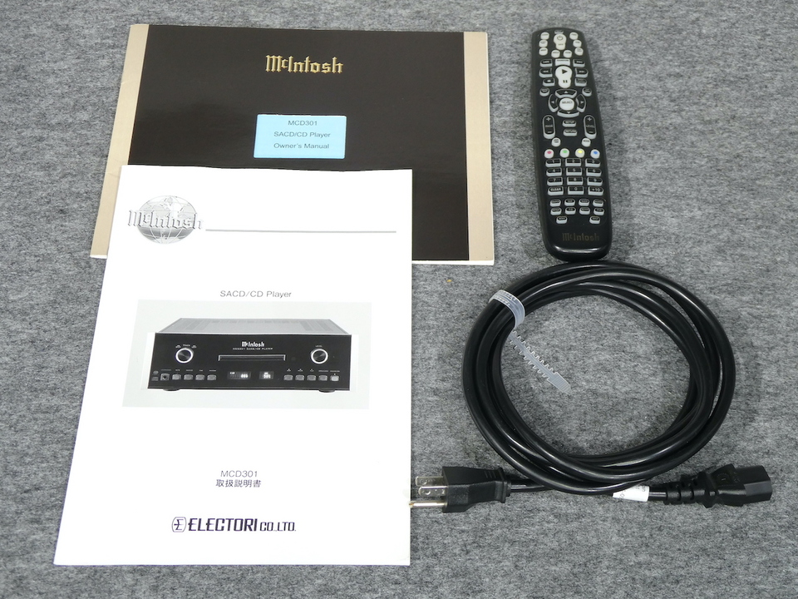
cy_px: 300
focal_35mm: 50
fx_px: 1153
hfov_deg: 38.2
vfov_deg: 29.1
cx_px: 399
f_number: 4.1
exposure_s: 1/13
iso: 200
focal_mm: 9
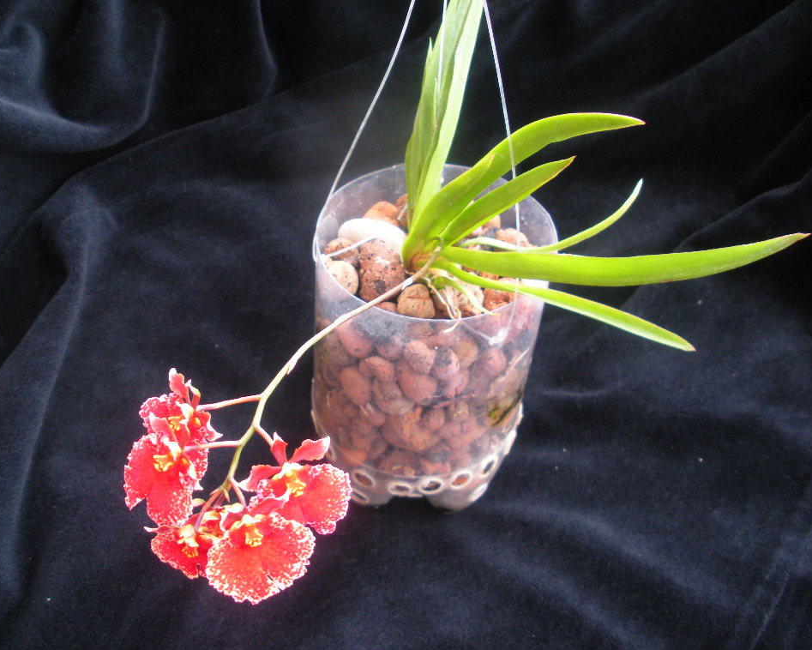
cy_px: 322
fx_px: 913
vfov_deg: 39.2
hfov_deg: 47.9
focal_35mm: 38
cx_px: 385
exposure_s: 1/95.7
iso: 200
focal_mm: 6.3
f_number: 3.5
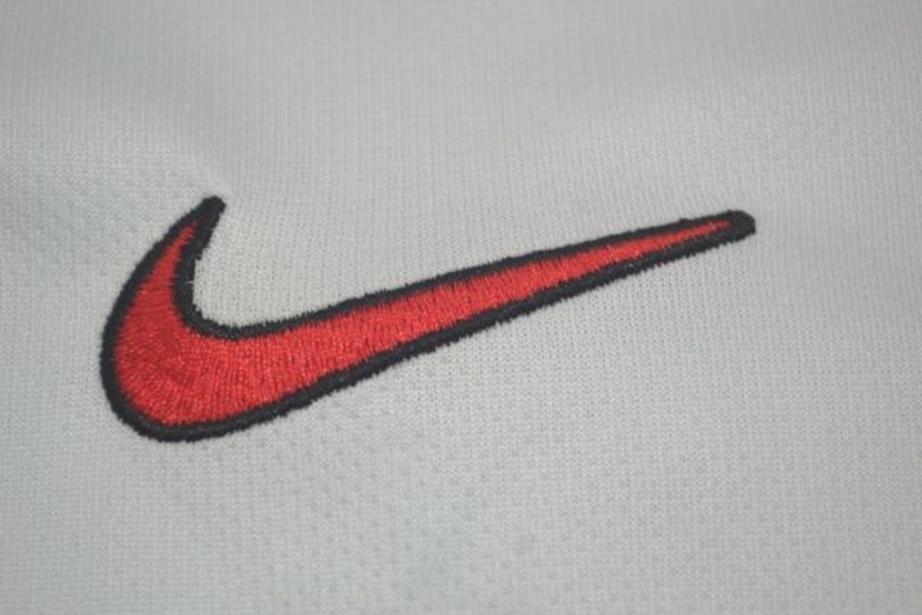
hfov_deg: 24.6
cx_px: 461
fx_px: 2113
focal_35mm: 82
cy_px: 308
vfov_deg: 16.6
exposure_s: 1/125
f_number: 5.6
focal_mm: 55
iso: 200
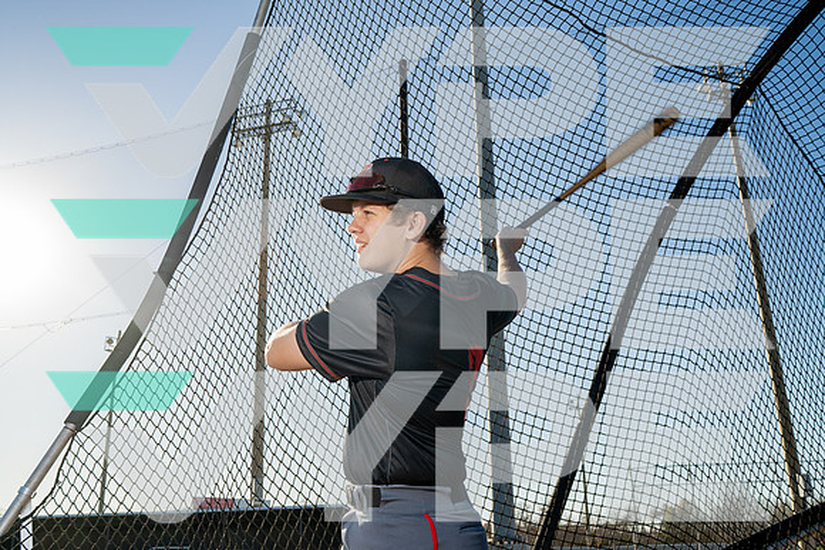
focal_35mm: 35
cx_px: 412
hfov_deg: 54.4
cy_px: 275
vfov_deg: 37.9
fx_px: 802
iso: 64
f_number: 7.1
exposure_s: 1/250
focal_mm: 35
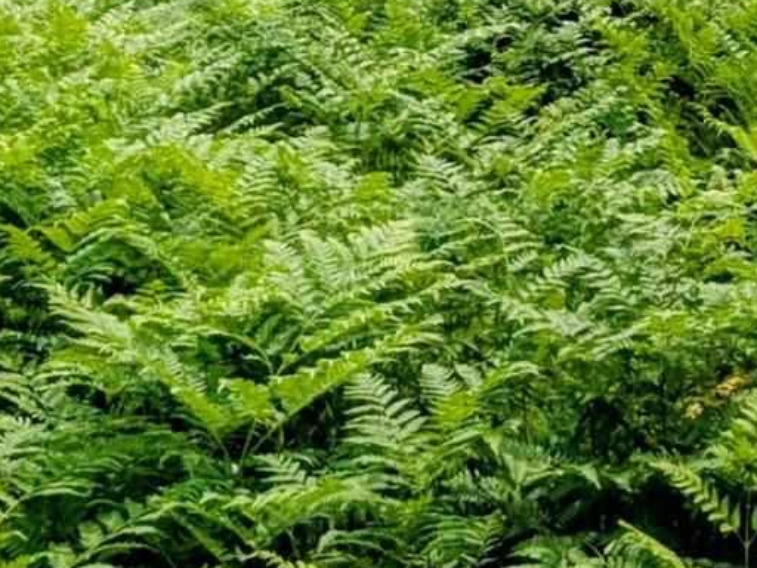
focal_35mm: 60
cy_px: -160
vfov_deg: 22.1
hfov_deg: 30.5
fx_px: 1312
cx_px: 704
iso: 59
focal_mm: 2.02
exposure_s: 1/7299
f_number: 1.7
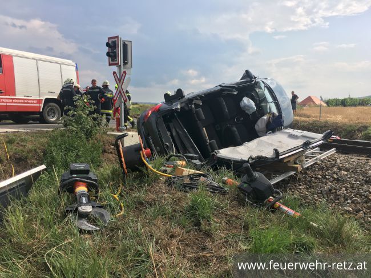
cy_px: 139
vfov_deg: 48.2
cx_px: 186
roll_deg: +0.5
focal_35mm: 29
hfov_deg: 61.7
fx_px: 311
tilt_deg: -6.9
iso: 25
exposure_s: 1/1241
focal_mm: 4.15
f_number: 2.2
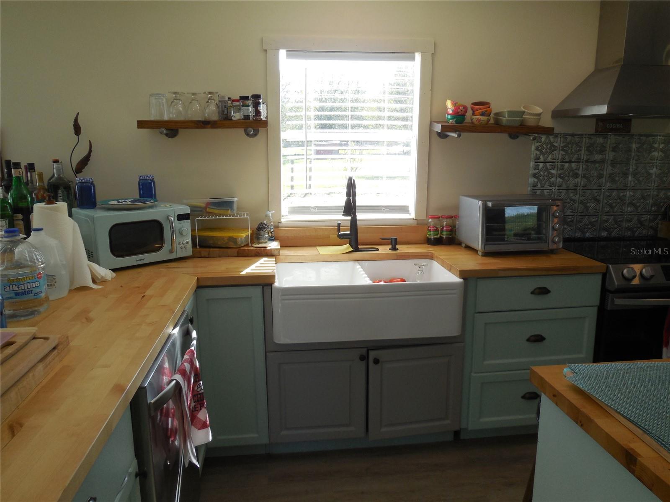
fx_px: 484
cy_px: 251
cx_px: 335
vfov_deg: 54.9
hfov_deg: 69.4
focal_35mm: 25
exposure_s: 1/200
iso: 125
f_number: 3.1
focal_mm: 4.5
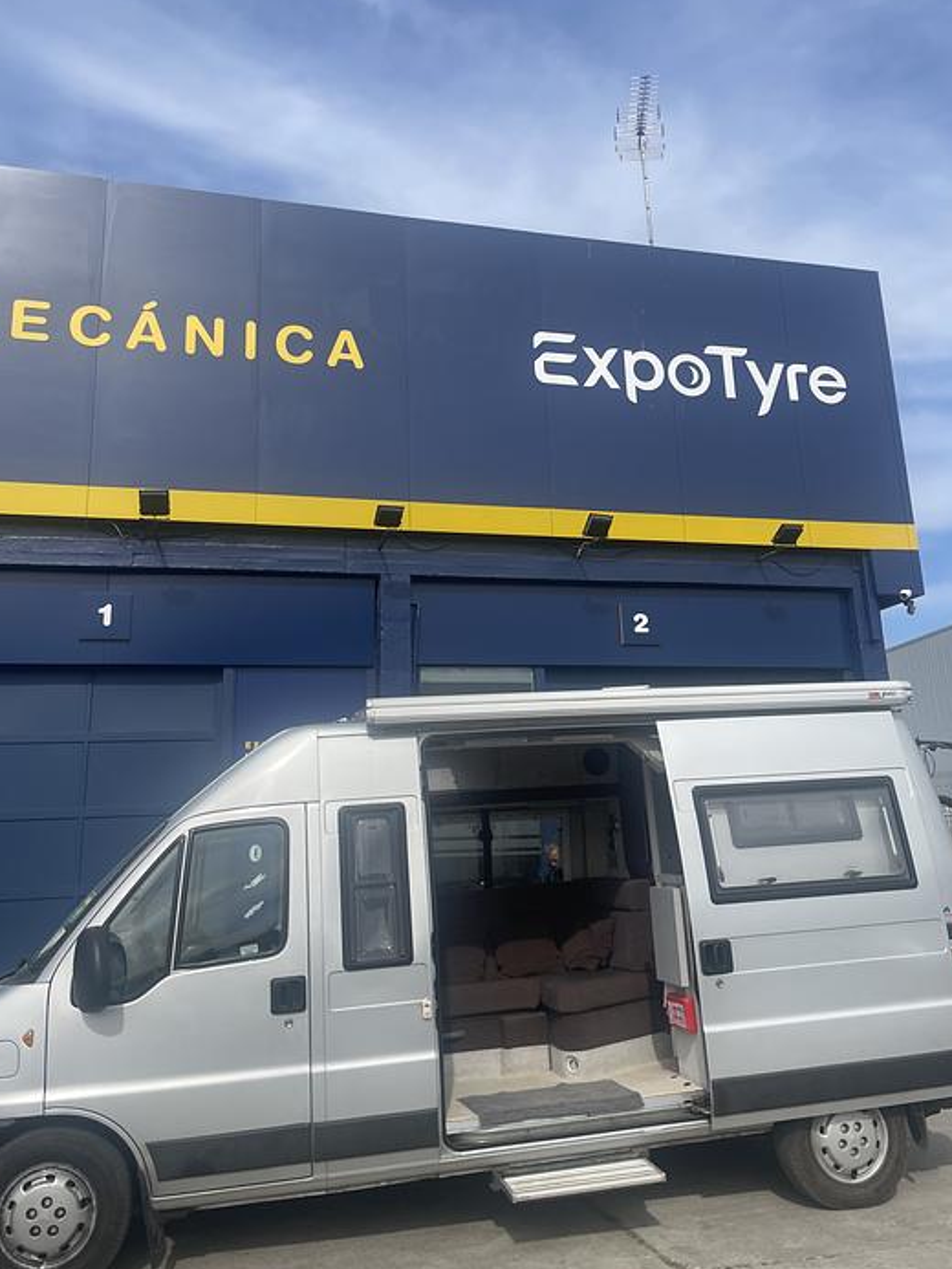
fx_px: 1100
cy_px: 566
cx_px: 491
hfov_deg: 46.8
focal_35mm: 30
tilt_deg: +16.7
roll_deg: +2.8
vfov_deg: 59.8
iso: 32
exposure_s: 1/3861
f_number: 1.6
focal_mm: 4.2
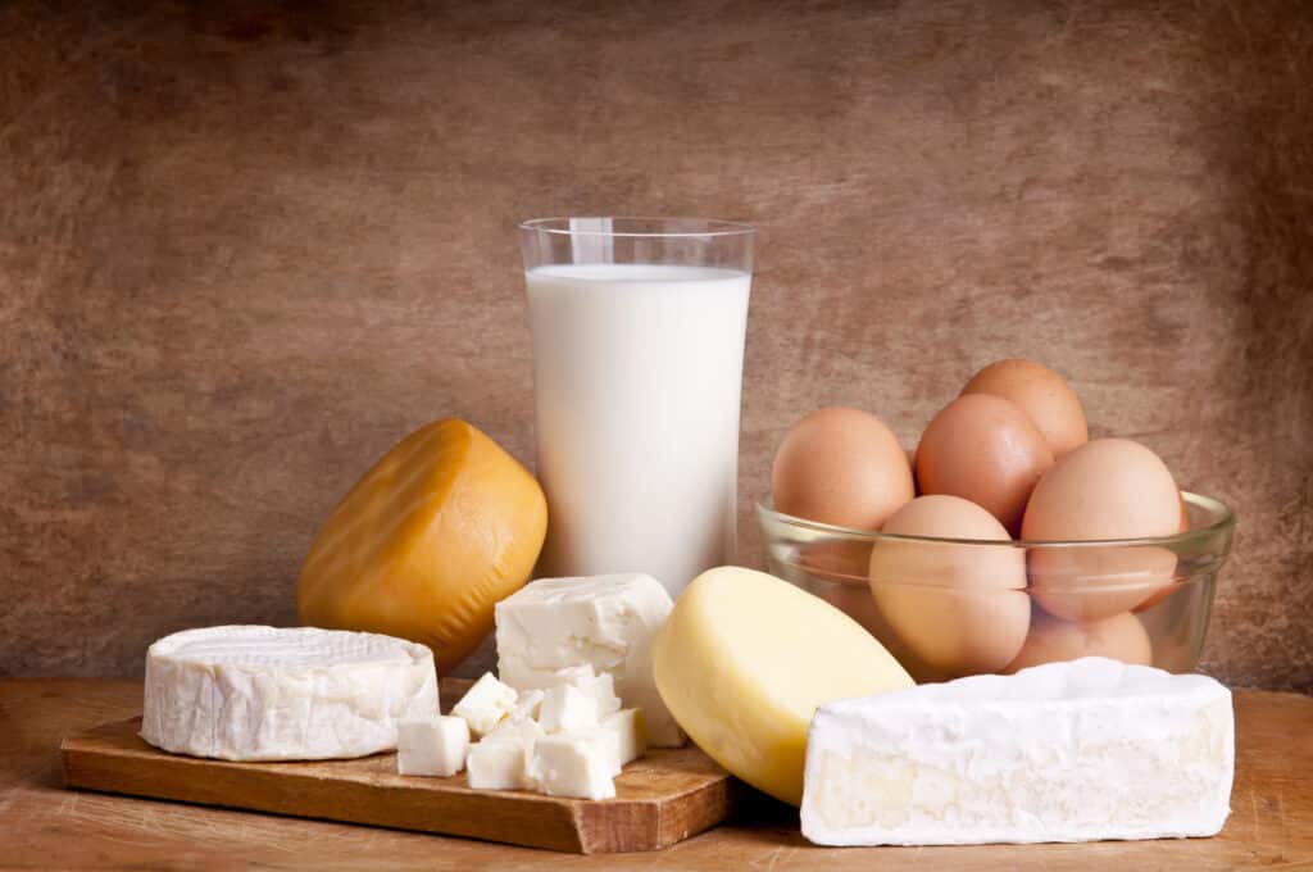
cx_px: 656
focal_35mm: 93
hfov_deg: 21.9
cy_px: 436
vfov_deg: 14.7
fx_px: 3388
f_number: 9
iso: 200
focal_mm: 62
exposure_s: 1/250
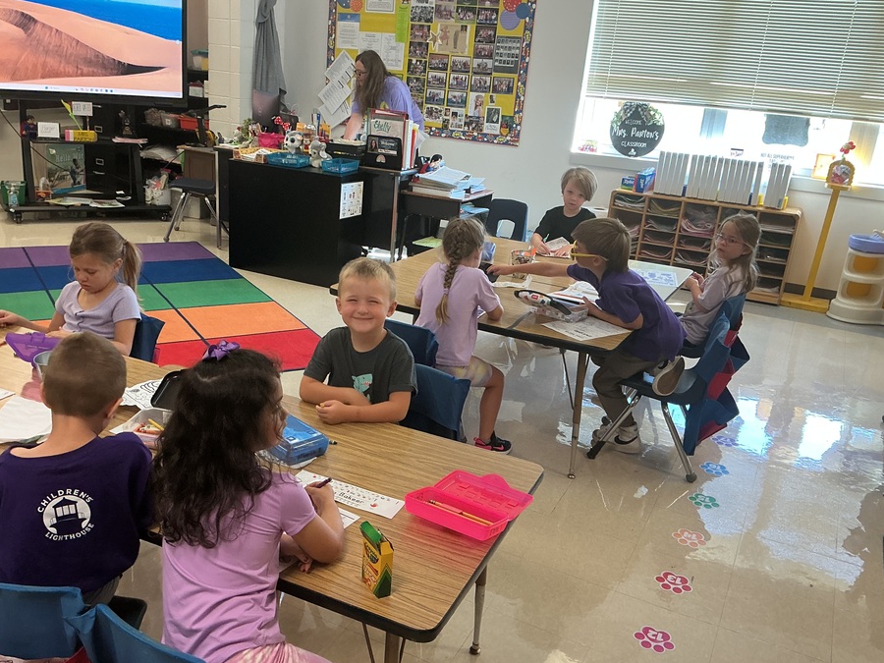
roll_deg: -4.0
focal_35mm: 33
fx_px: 843
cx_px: 384
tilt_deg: -20.3
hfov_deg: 55.2
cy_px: 354
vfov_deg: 42.9
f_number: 1.8
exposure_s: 1/60
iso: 100
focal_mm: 3
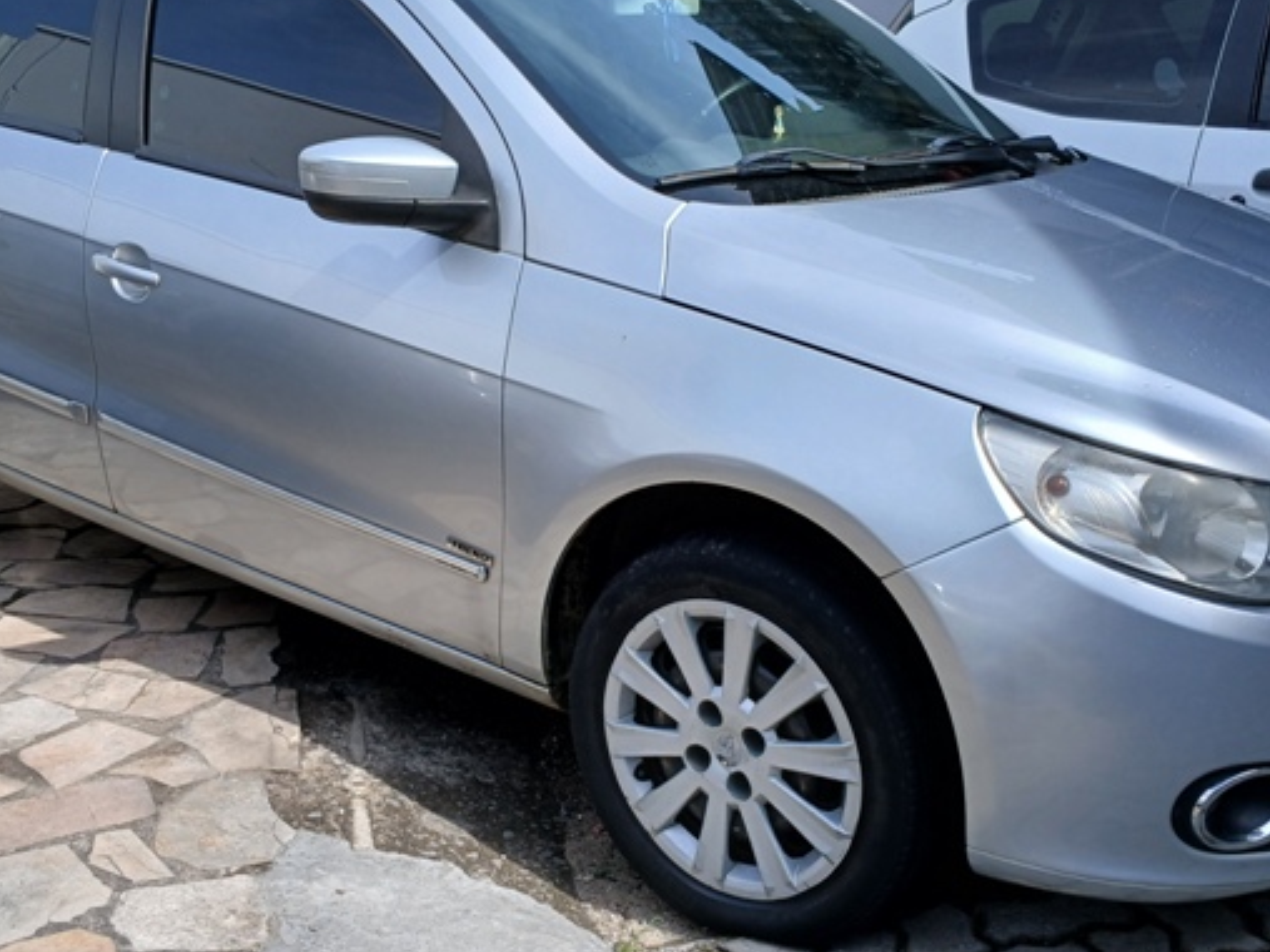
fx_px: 1504
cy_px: 476
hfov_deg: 45.8
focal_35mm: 41
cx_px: 631
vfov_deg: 35.1
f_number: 1.8
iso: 20
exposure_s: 1/318
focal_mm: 3.98
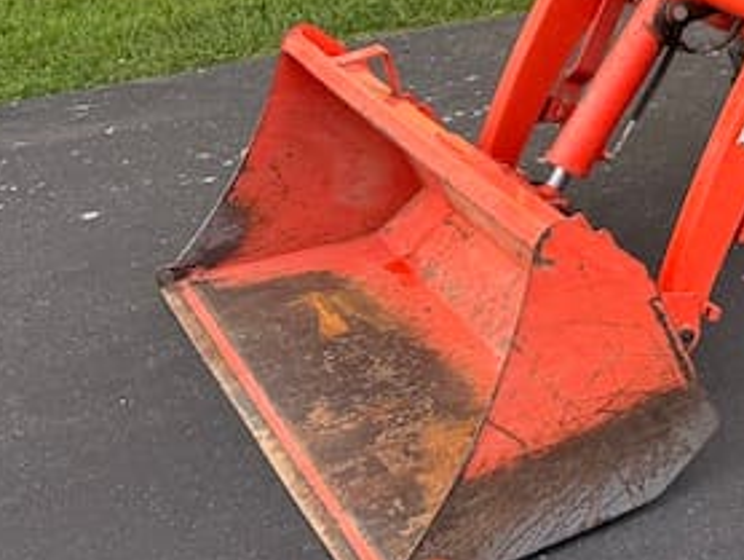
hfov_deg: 24.1
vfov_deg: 20.4
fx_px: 1484
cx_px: 1009
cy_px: -40
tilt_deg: -11.3
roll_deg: -4.2
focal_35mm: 69
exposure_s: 1/878
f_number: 1.78
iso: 100
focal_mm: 6.76
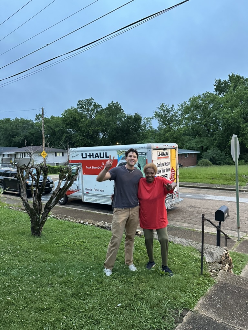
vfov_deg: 71.6
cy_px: 165
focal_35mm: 24
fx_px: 229
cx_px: 124
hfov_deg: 56.8
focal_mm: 6.86
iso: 500
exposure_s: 1/60
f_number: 1.78
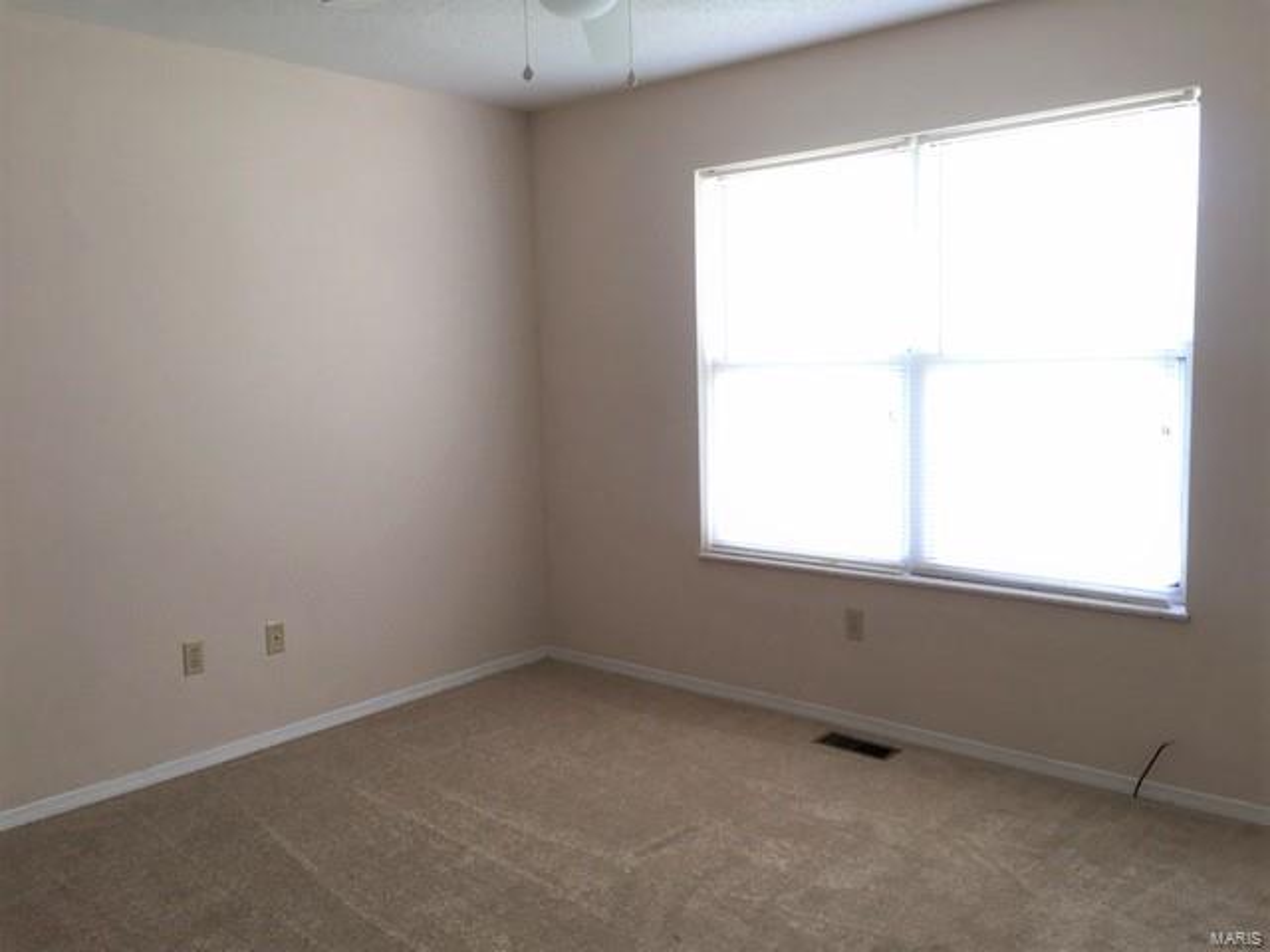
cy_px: 476
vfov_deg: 48.2
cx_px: 635
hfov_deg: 61.7
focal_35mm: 29
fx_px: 1064
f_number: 2.2
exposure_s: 1/30
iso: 32
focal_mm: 4.15
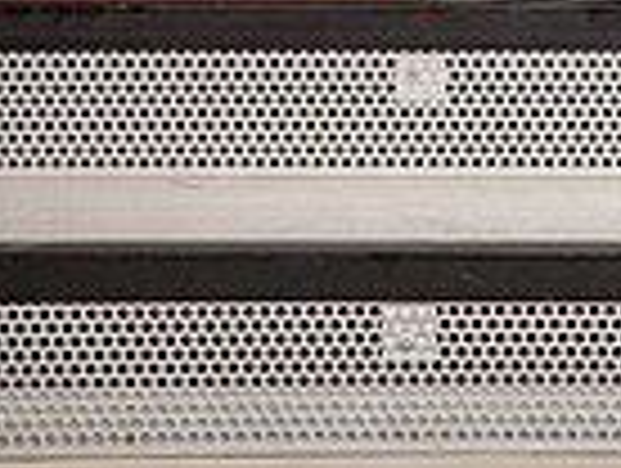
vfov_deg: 6.6
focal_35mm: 219
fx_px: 3936
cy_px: -540
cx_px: 549
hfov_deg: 9.0
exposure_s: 1/320
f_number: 7.1
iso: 200
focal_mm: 70
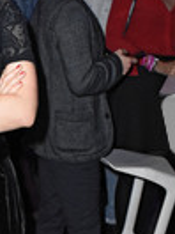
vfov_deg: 19.3
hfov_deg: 14.2
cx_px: -49
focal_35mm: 100
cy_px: 202
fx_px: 677
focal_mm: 23
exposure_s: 1/60
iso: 5000
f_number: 6.3
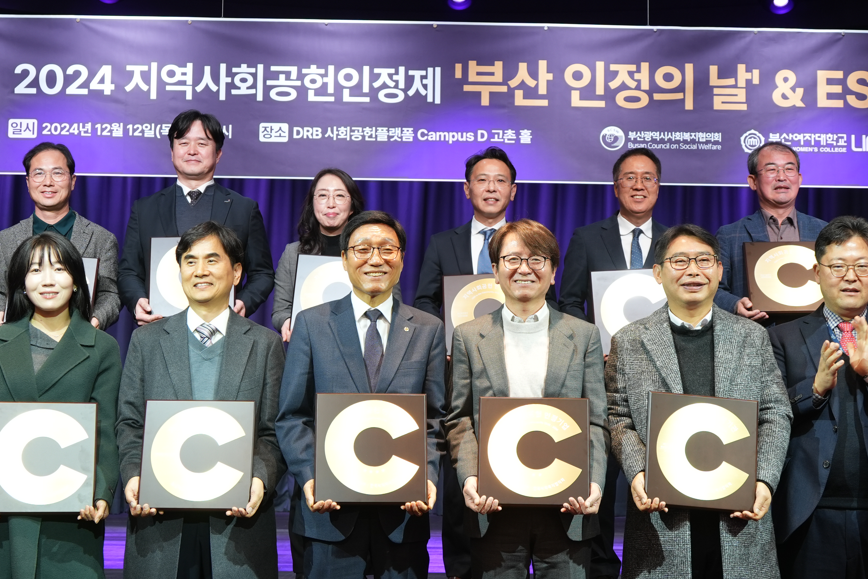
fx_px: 1519
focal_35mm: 63
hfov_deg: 31.9
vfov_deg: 21.6
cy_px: 286
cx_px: 438
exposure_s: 1/30
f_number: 4.5
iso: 400
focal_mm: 31
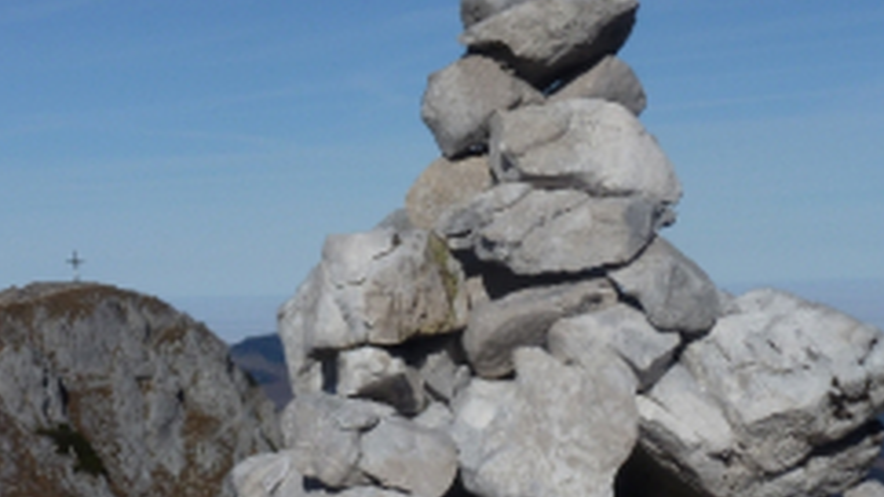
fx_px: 2695
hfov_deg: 18.6
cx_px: 482
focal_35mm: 115
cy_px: 398
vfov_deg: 10.5
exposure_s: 1/1000
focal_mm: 12.7
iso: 100
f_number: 6.3
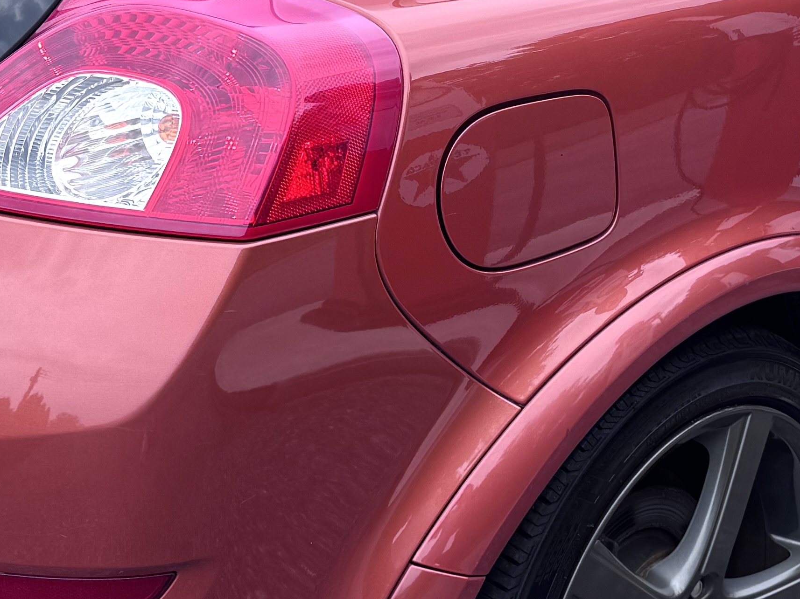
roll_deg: -0.1
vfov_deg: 18.4
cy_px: 205
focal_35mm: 80
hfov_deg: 24.4
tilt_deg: -19.1
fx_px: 1849
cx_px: 452
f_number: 1.78
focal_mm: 6.76
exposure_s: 1/1215
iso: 80
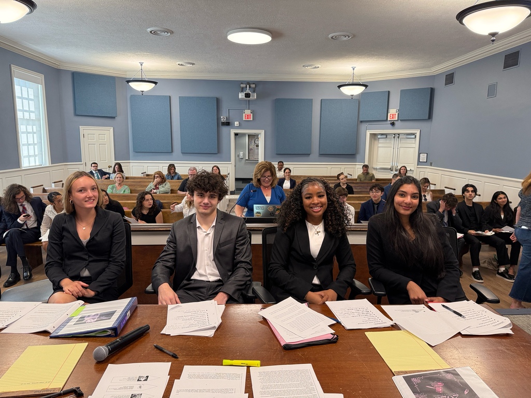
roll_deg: -0.9
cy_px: 199
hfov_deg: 71.6
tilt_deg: -8.5
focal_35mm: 24
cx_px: 266
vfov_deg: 56.8
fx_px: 368
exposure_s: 1/120
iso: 250
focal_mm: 6.76
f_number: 1.78
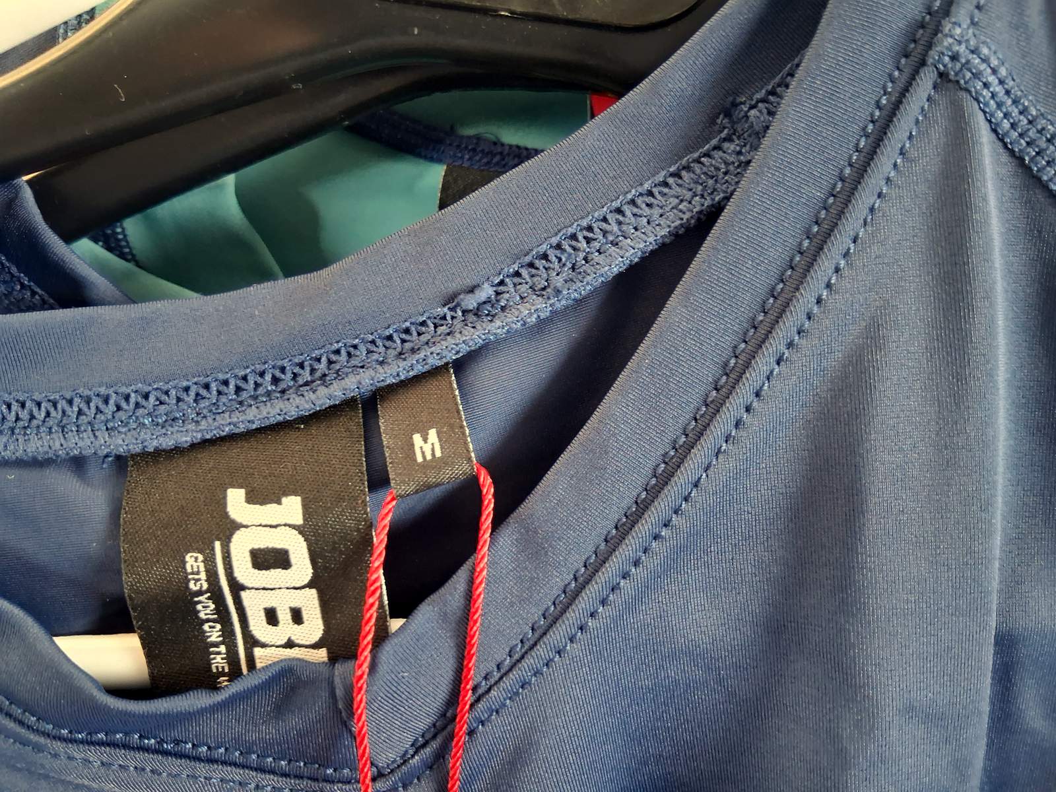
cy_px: 396
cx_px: 528
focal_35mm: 26
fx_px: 793
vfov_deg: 53.1
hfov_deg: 67.3
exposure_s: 1/100
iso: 400
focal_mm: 3.98
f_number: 1.8
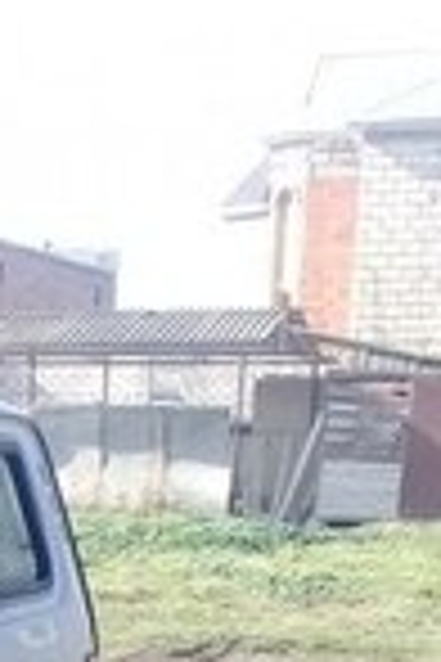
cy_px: 883
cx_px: -297
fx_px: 2003
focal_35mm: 109
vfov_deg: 17.5
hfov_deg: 11.8
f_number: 2.2
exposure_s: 1/323
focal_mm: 3.3
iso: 50
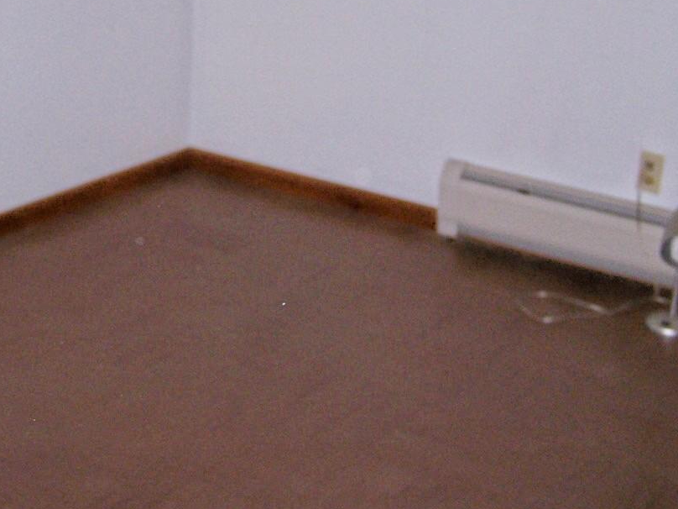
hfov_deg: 26.6
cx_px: 243
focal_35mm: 73
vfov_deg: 19.9
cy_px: 87
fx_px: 1430
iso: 140
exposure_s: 1/60
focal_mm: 6.3
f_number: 2.8
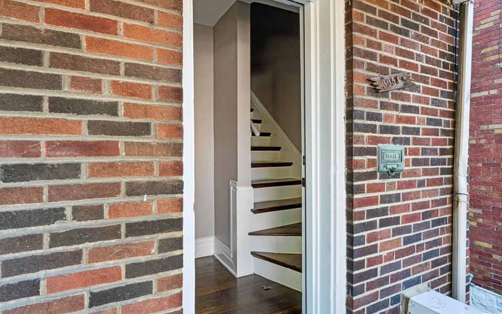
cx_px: 252
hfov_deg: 86.7
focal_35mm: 19
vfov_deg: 61.1
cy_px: 156
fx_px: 266
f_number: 22
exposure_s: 1.6
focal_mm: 18.4
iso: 100
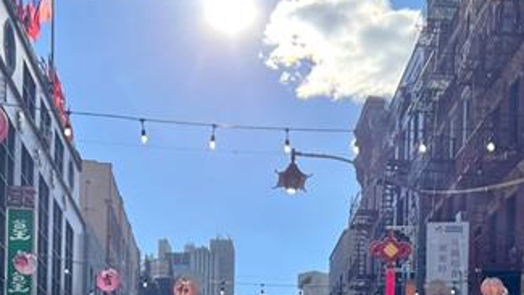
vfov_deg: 16.2
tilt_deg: +1.6
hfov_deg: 31.4
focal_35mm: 67
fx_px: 931
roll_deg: -0.6
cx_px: 292
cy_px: 469
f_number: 1.5
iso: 50
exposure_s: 1/6993
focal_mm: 5.7
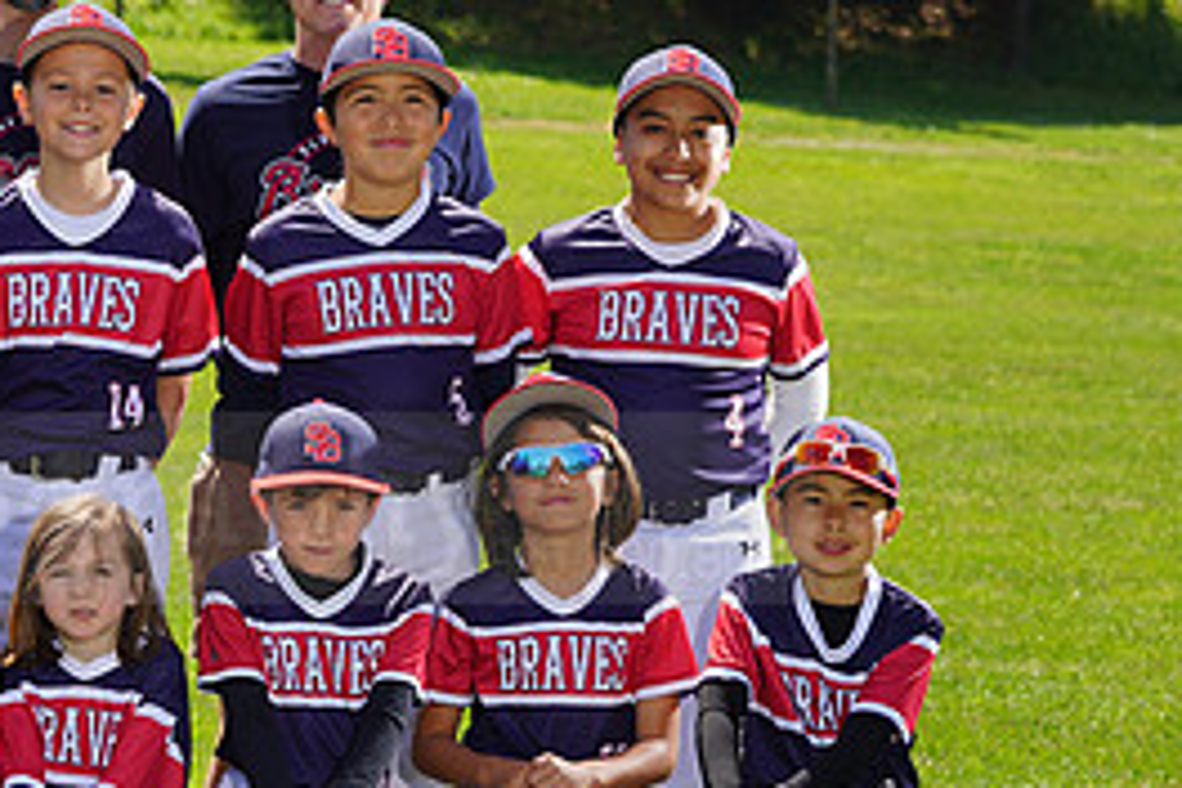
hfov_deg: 9.3
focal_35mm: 220
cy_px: 472
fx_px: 7223
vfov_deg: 6.2
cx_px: -54
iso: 100
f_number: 8
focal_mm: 100
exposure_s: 1/250
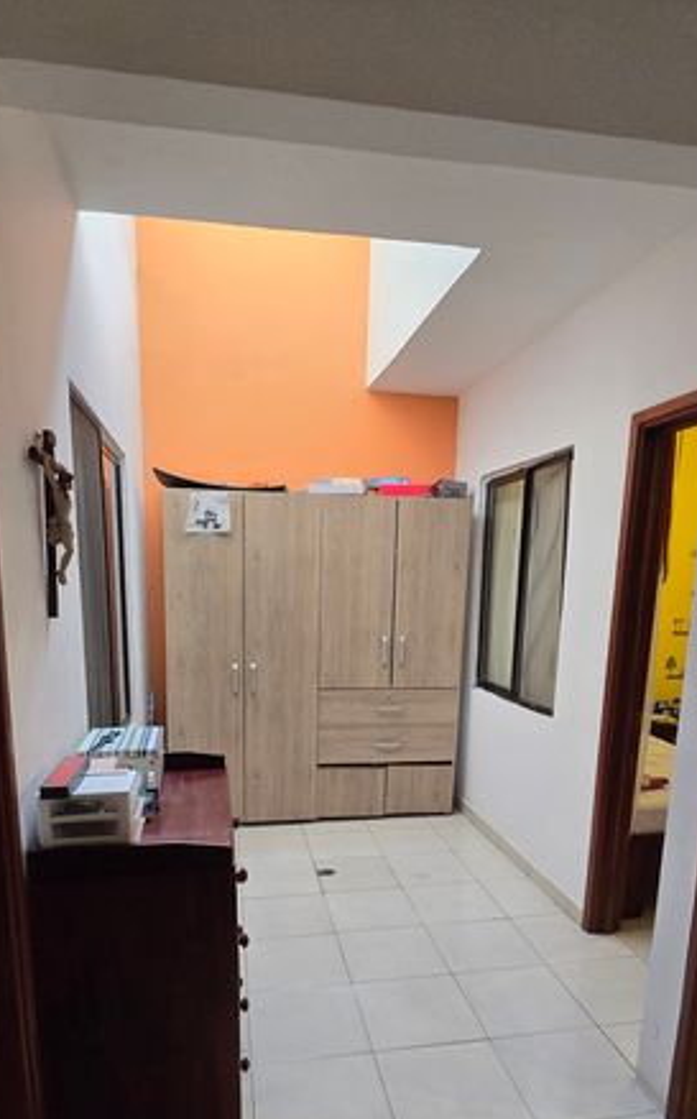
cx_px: 355
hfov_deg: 57.2
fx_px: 640
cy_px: 727
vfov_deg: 80.1
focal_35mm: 21
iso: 400
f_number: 2.2
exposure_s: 1/100
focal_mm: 2.2
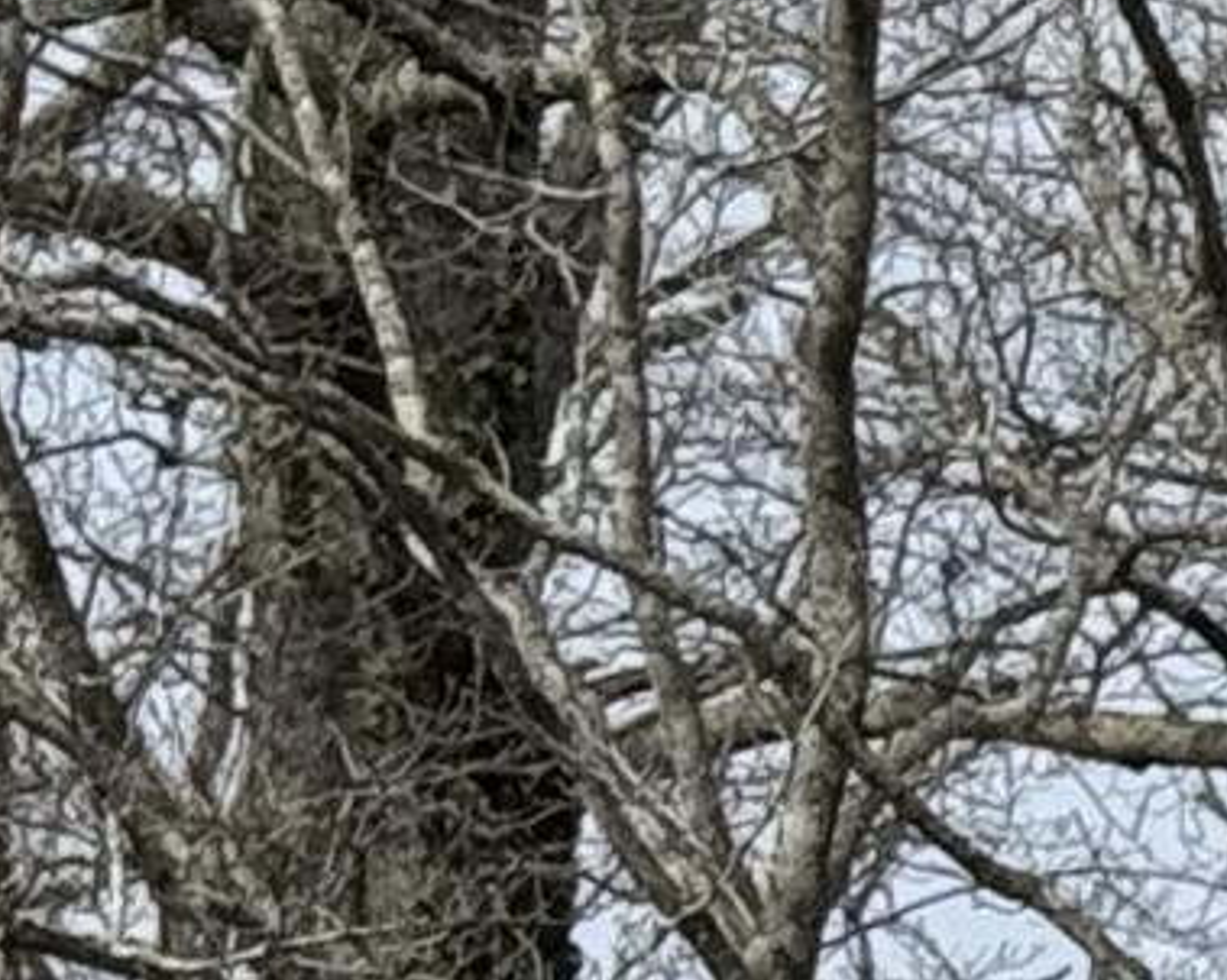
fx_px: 13469
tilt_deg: +8.7
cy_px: 2526
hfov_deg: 5.0
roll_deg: -2.0
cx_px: 3652
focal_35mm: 371
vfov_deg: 4.1
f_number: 1.78
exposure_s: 1/5376
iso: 64
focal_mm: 6.76
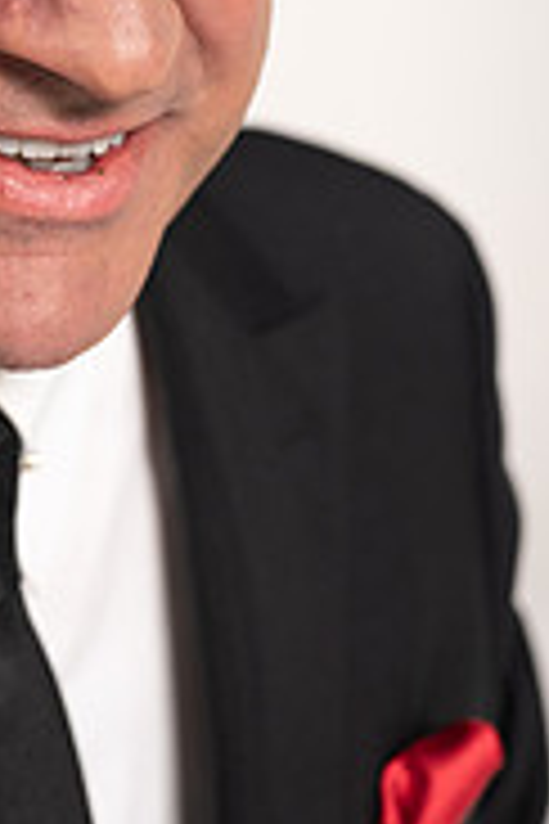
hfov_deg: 11.0
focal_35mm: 123
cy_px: 162
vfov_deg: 16.5
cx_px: -86
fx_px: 2813
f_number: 4
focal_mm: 50
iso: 400
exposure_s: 1/125
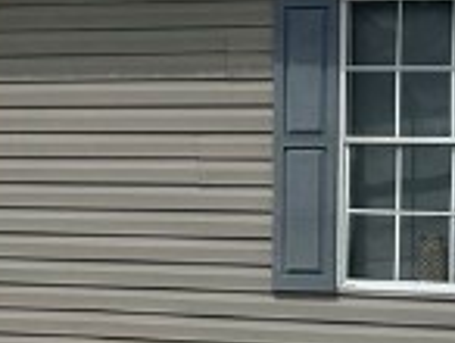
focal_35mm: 182
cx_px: -140
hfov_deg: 10.6
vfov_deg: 8.2
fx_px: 2396
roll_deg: -0.5
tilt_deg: +1.4
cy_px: 156
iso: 50
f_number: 1.5
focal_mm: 5.7
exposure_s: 1/8000
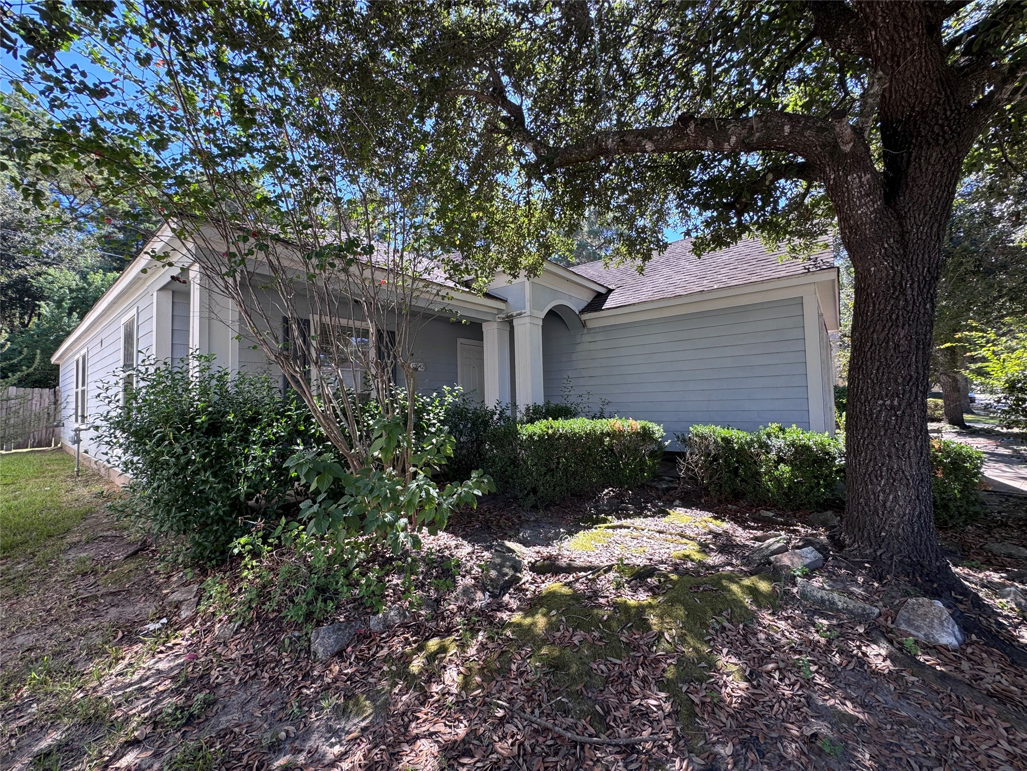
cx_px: 514
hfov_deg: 102.1
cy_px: 386
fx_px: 415
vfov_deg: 85.7
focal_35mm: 14
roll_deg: +0.7
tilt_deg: +1.0
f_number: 2.2
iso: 40
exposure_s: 1/177
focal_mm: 2.22
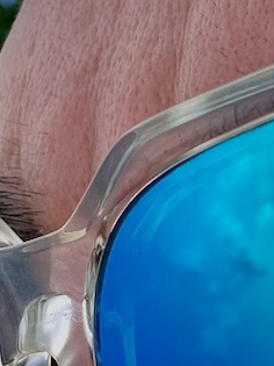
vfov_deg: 14.2
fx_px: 1288
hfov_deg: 11.8
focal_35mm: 122
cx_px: 354
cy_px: 663
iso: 25
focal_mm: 2.71
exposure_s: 1/1337
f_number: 1.9
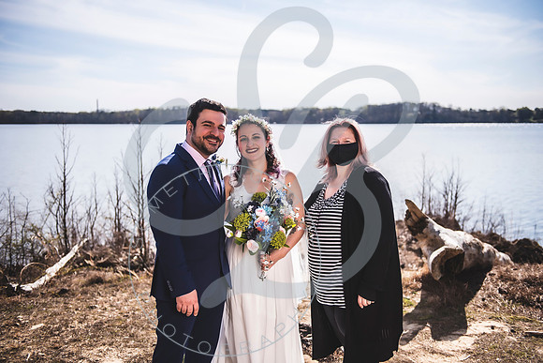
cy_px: 182
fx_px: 573
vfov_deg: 35.1
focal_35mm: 38
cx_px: 272
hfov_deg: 50.7
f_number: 2.8
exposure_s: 1/2500
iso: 100
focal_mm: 38
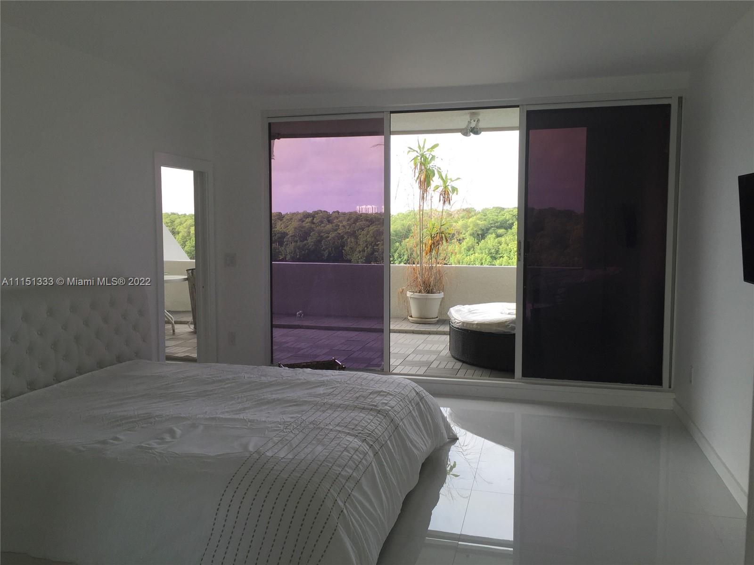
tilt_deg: -4.0
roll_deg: -0.3
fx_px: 632
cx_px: 377
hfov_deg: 61.7
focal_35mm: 29
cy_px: 282
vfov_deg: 48.2
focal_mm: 4.15
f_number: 2.2
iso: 32
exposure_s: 1/237
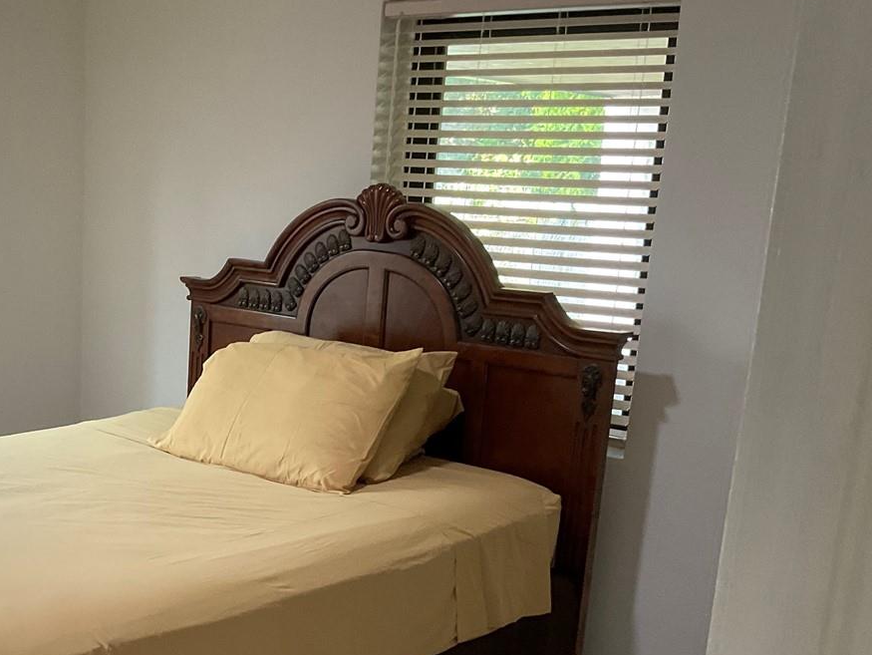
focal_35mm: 53
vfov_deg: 27.1
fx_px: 1336
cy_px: 502
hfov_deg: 35.1
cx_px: 186
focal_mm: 3
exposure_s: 1/60
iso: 100
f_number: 1.8
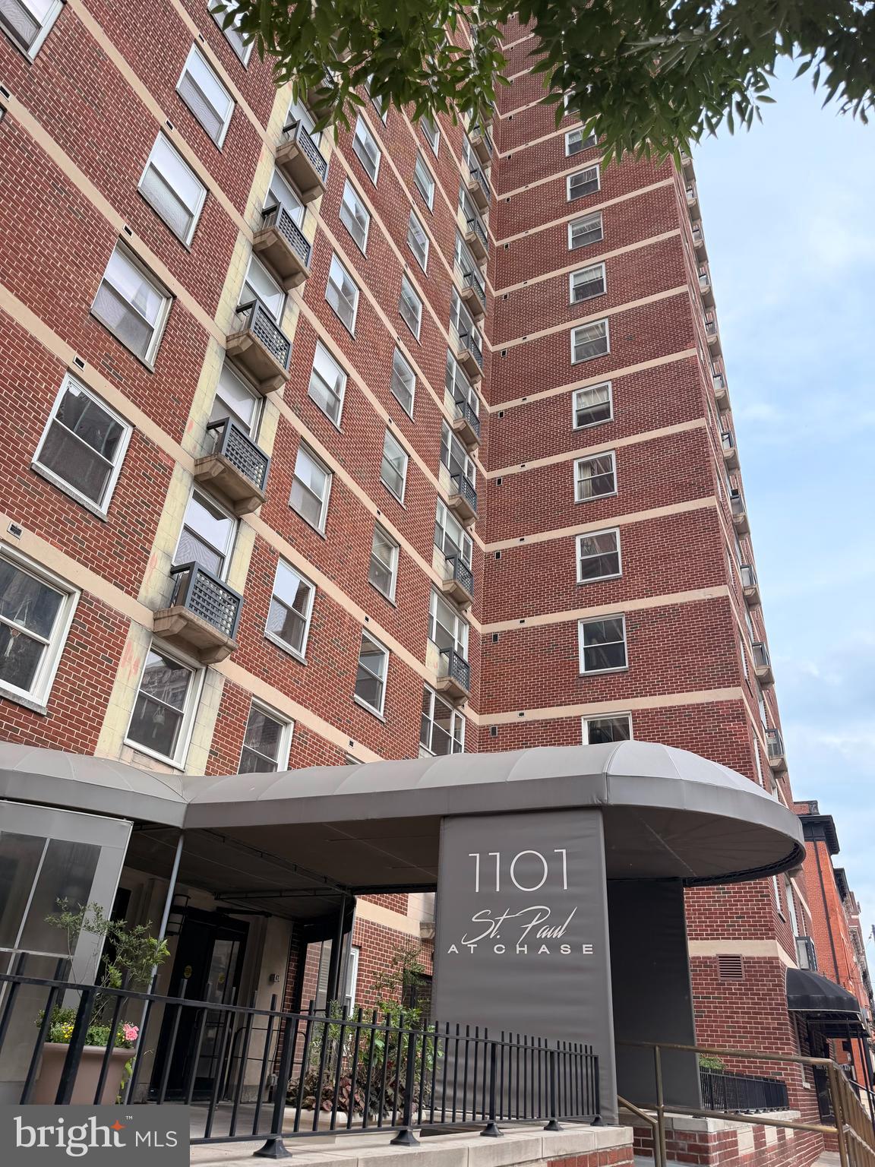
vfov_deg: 71.6
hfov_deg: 56.8
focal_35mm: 24
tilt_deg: +30.4
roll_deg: -4.3
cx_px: 438
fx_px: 809
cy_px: 584
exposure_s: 1/1060
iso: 100
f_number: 1.78
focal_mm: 6.76
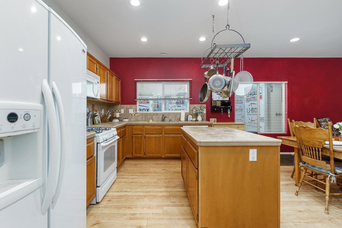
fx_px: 152
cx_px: 171
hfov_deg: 96.7
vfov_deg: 73.8
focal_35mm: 16
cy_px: 114
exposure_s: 1/4
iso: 320
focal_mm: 16
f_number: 8
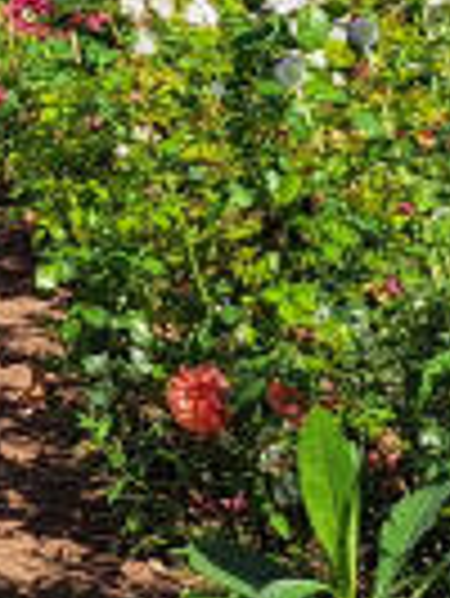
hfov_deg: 7.4
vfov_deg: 10.3
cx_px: -747
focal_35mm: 185
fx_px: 3201
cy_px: -337
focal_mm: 5.23
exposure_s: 1/1287
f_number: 1.8
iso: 50
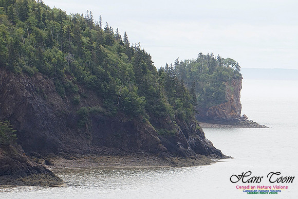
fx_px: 2608
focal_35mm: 315
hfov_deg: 6.5
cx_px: 149
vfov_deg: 4.4
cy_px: 100
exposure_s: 1/1250
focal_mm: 210
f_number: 10
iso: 800
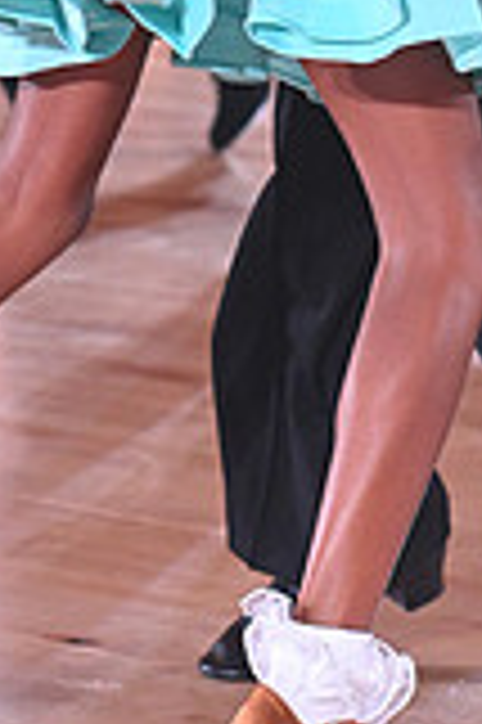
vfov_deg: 5.2
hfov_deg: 3.5
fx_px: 7990
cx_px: 381
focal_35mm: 397
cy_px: -319
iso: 5000
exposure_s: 1/400
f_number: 5.6
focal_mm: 110
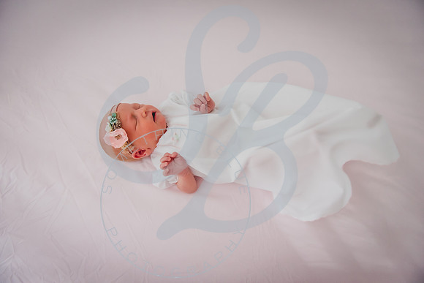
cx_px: 212
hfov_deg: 73.7
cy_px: 142
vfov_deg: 53.2
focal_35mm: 24
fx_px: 283
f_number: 2.8
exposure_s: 1/125
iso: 1600
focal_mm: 24
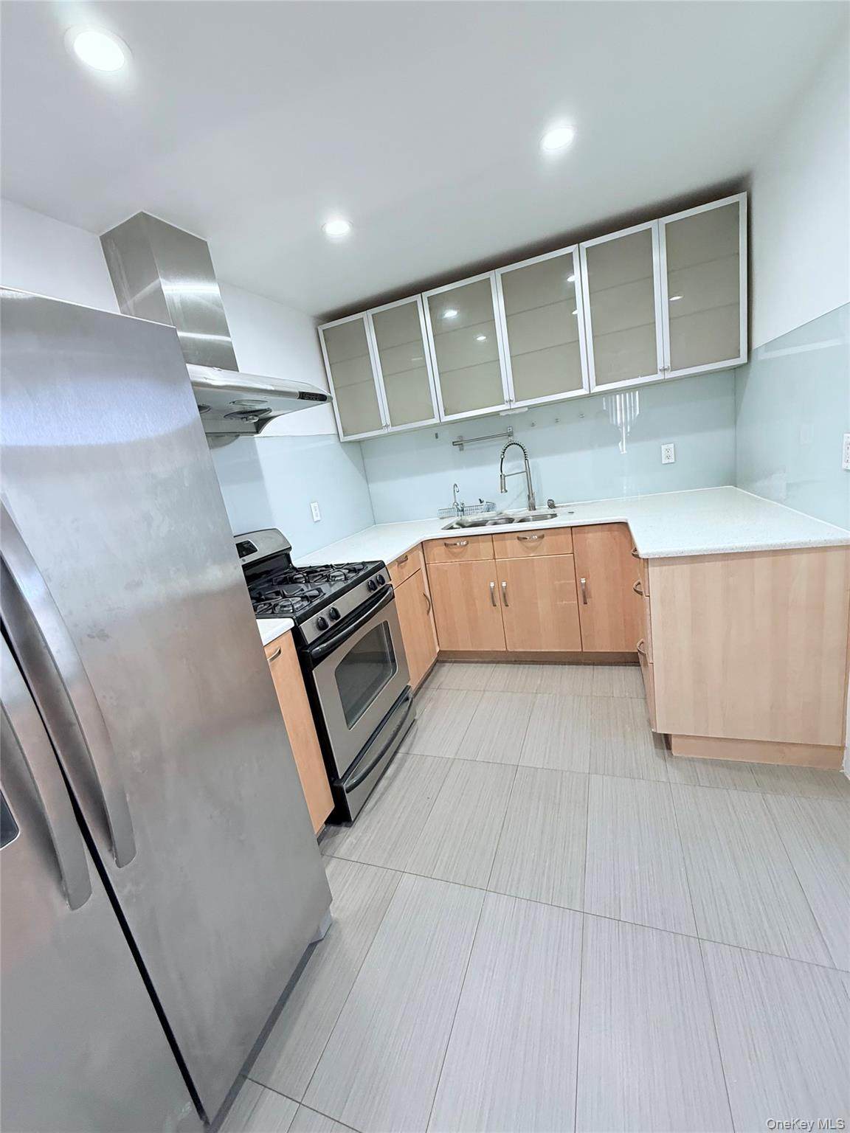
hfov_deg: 85.7
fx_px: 458
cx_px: 425
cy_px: 566
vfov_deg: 102.1
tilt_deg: -12.7
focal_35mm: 14
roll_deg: +8.7
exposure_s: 1/60
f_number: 2.2
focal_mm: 2.22
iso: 200
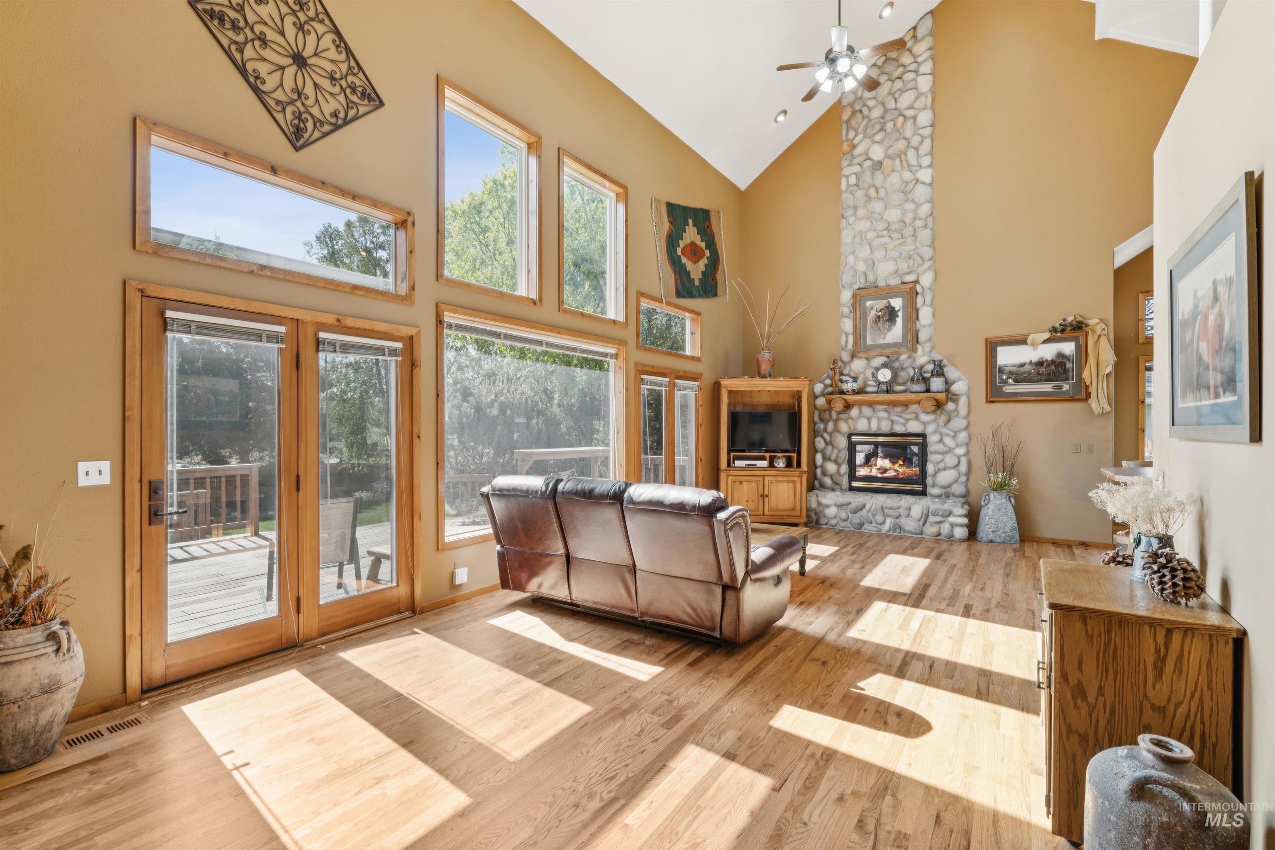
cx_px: 638
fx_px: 570
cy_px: 425
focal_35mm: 16
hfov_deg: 96.4
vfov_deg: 73.4
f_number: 13
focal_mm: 16.1
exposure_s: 1/25
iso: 400
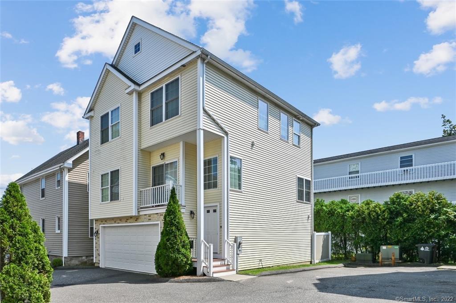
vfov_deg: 73.7
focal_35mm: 16
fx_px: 202
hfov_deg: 96.8
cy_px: 152
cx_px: 228
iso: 100
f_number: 8
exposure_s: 1/400
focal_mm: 16
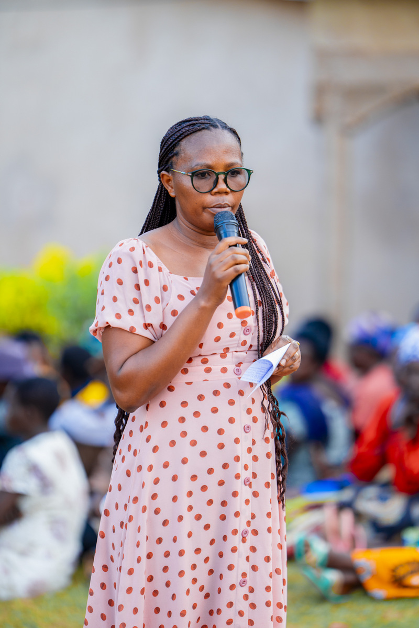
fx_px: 2357
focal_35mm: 135
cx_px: 210
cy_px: 314
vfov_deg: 15.2
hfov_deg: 10.2
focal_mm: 135
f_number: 2
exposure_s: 1/500
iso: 400
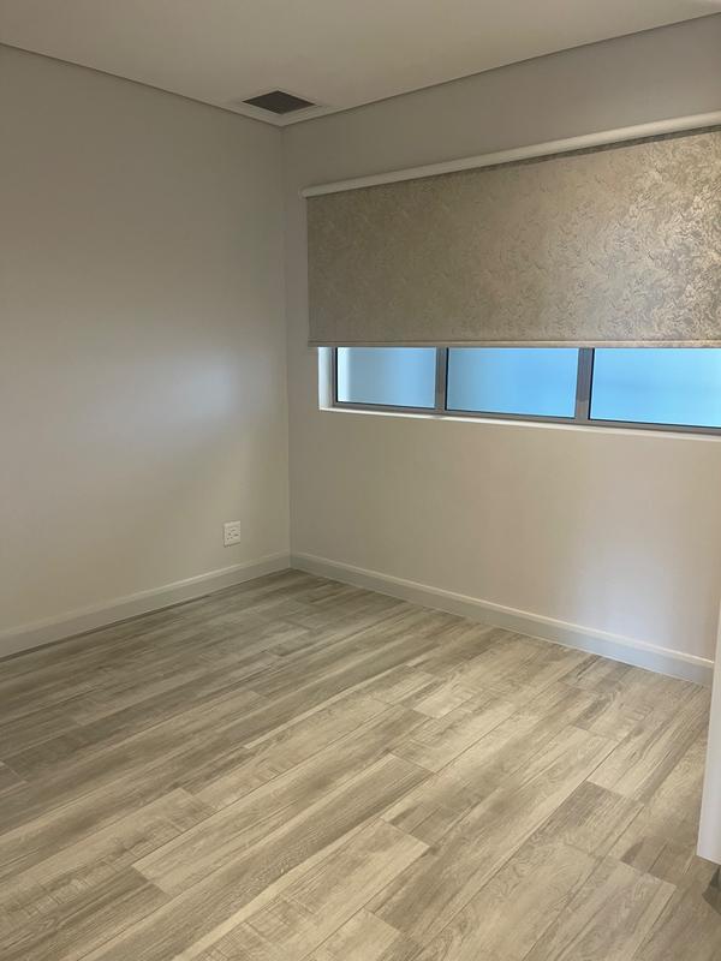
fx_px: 694
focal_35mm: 25
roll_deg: -0.1
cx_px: 360
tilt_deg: -11.3
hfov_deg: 54.9
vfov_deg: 69.4
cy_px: 480
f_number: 1.6
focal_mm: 5.1
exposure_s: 1/50
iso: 100
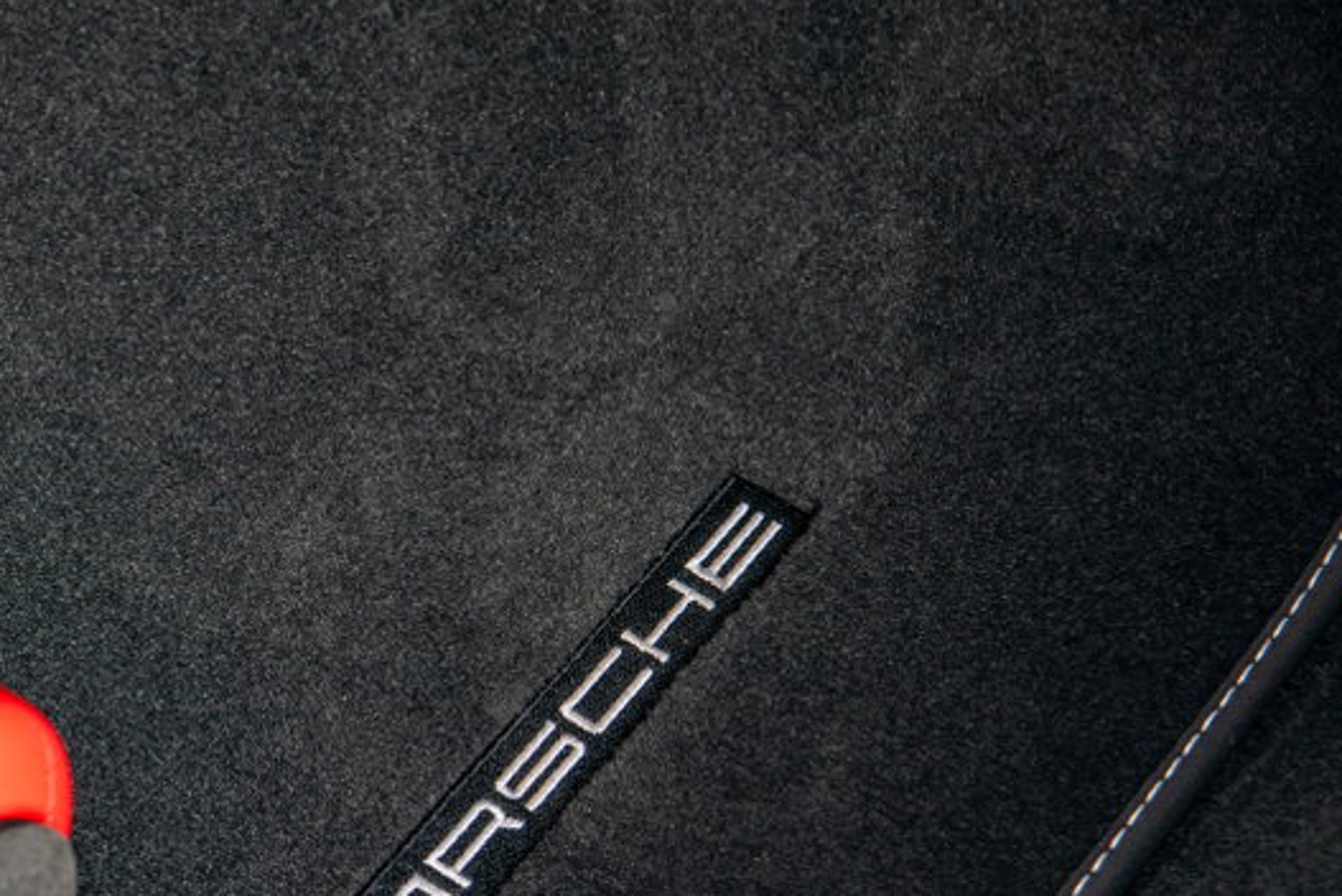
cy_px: 737
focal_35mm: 136
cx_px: 606
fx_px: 5072
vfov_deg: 10.1
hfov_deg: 15.1
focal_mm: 70
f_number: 9
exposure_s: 1/125
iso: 200
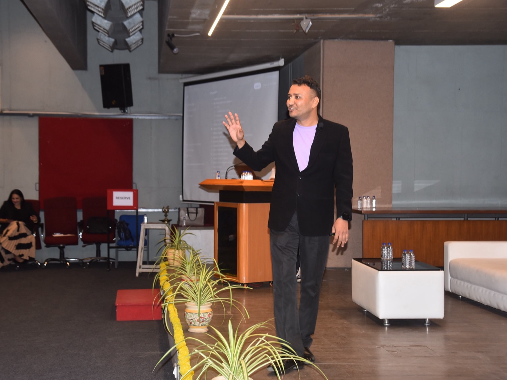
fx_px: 776
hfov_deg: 36.1
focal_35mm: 53
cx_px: 227
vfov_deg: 27.5
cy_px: 194
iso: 1000
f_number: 5.6
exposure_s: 1/125
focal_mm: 48
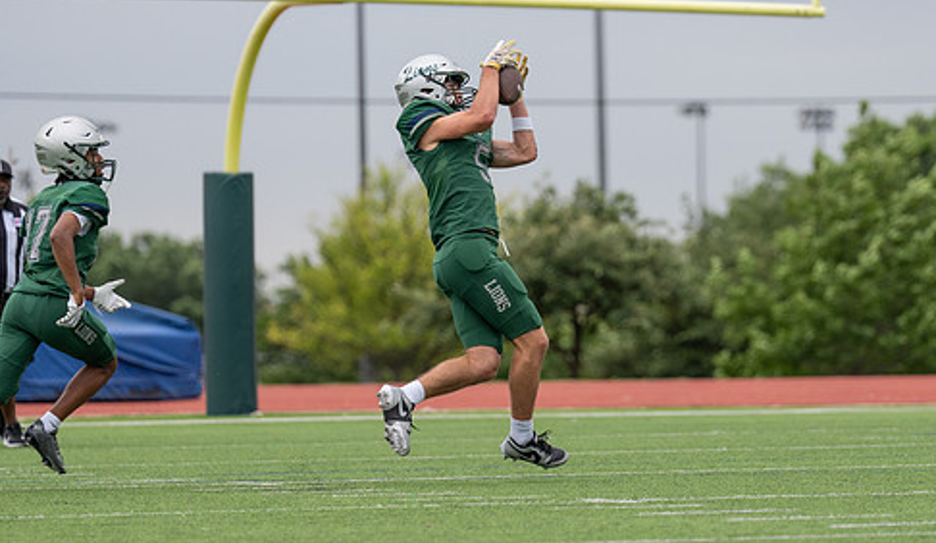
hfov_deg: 7.6
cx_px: 542
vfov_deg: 4.4
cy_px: 180
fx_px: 7053
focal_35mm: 282
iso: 250
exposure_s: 1/1250
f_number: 2.8
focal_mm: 163
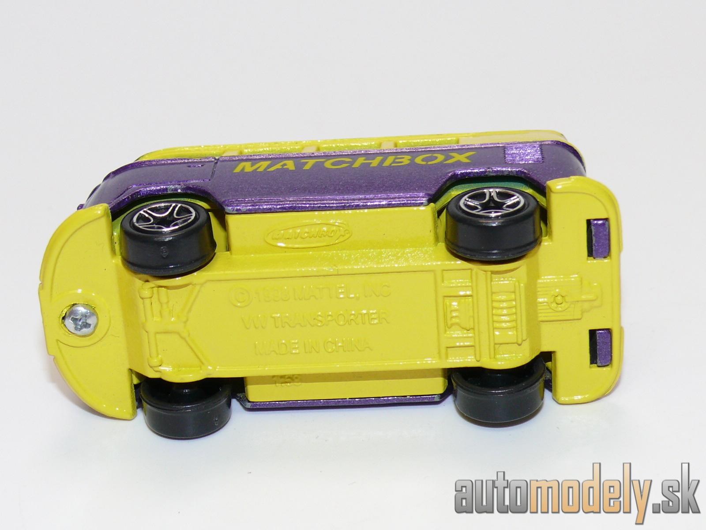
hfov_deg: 19.3
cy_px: 265
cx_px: 353
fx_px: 2080
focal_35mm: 102
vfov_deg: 14.5
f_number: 4
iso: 100
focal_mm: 13.4
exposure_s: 1/30
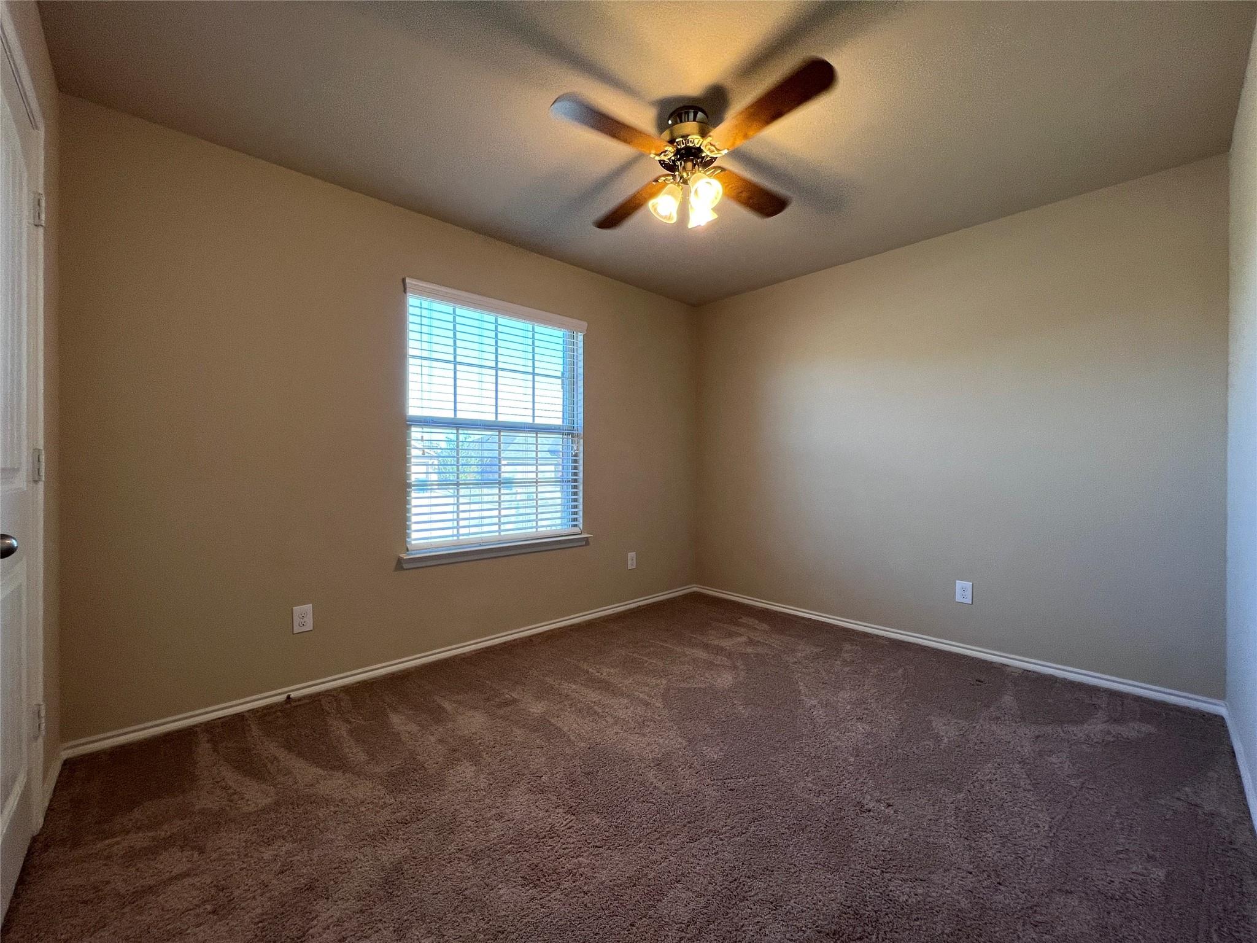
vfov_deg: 89.9
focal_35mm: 13
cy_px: 472
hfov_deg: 106.2
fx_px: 472
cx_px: 628
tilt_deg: -0.6
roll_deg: +0.1
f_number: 1.8
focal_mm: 1.57
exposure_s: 1/122
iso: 64
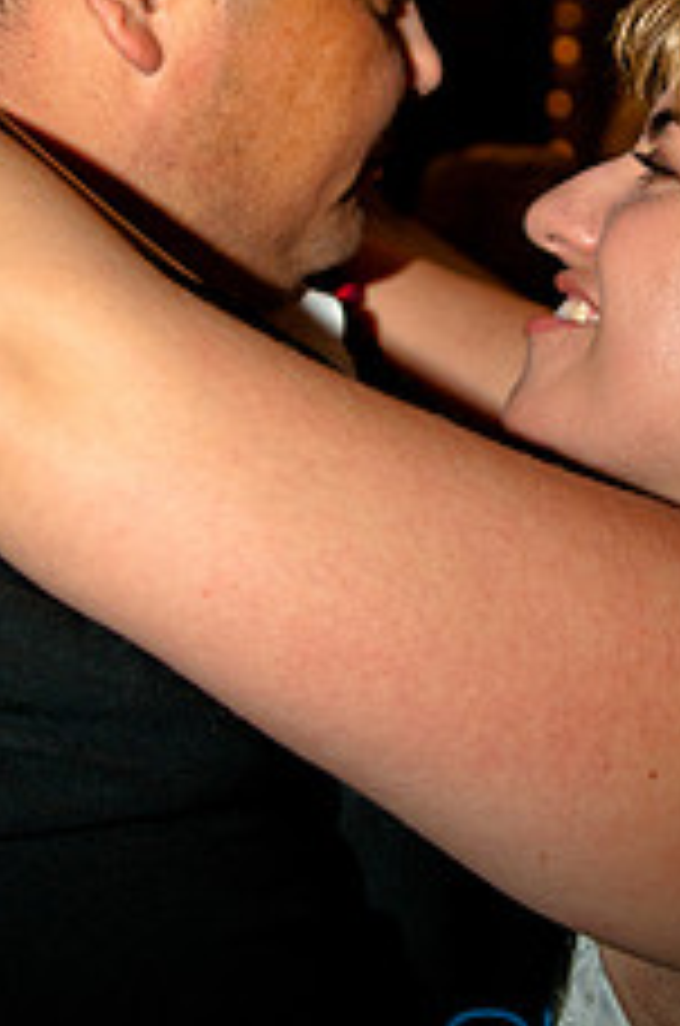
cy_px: 279
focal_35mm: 83
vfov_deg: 24.3
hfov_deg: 16.3
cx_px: 480
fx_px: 2362
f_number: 3.2
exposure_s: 1/200
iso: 400
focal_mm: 28
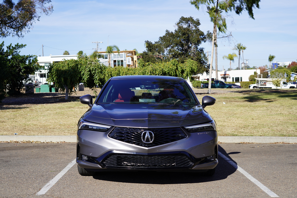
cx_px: 148
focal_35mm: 50
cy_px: 99
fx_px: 412
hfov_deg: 39.6
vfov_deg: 27.0
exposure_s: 1/500
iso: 100
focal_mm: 50
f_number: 5
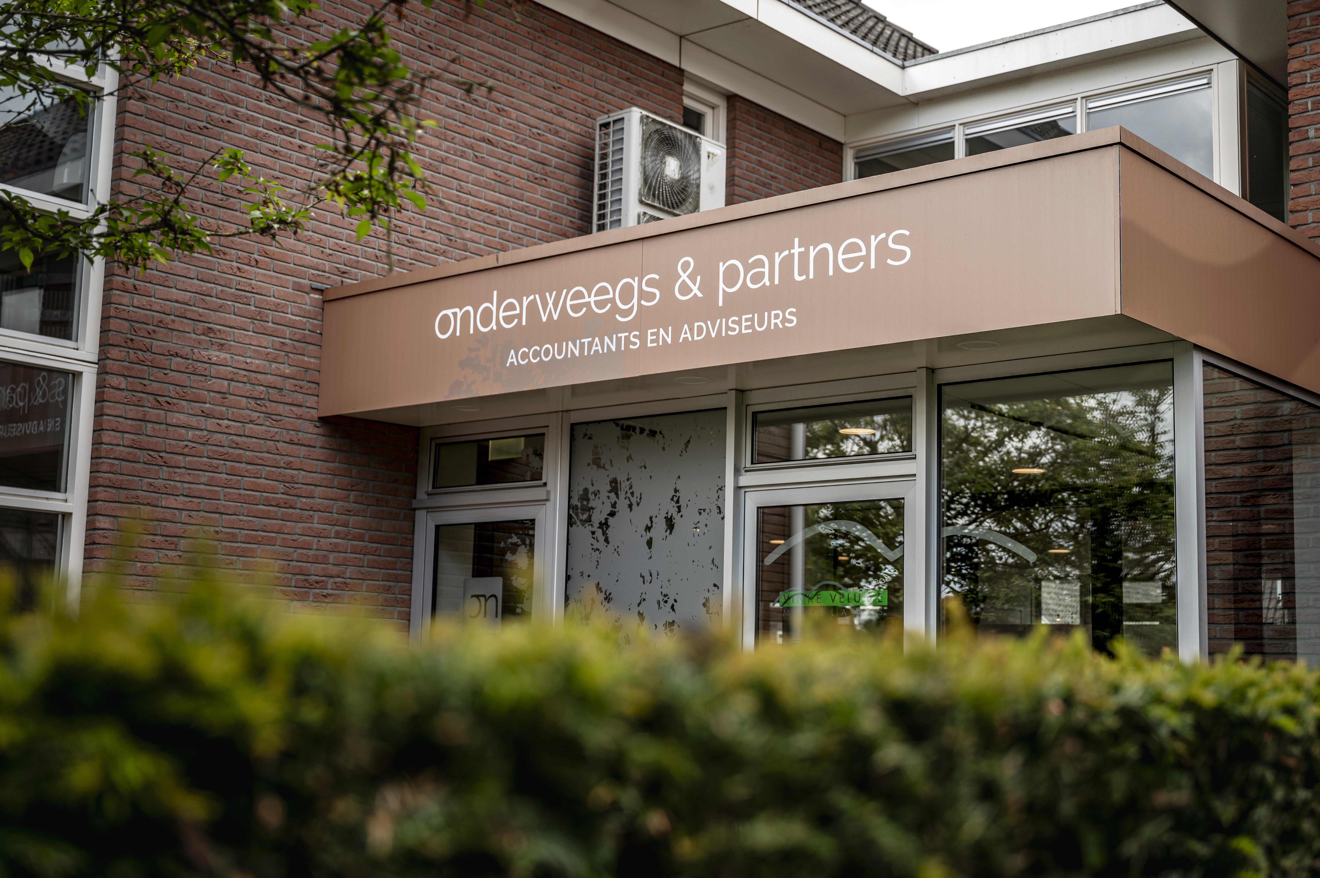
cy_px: 439
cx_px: 660
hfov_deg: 44.5
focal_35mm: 44
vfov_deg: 30.5
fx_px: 1612
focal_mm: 44
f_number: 5.6
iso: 200
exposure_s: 1/1000
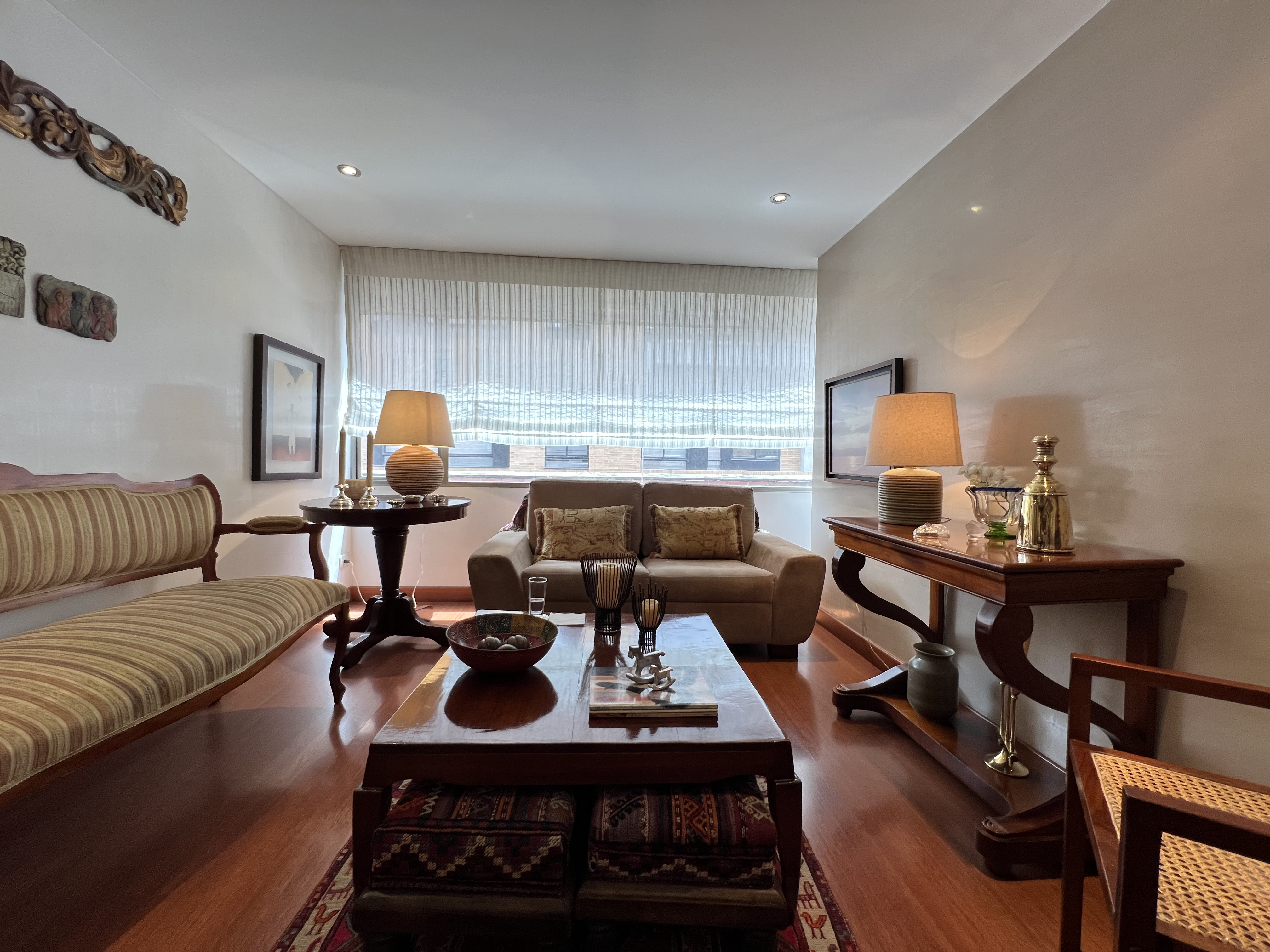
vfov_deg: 89.9
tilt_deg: -2.7
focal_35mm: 13
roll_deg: -0.7
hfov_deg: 106.2
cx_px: 635
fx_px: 477
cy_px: 476
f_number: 1.8
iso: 250
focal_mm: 1.57
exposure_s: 1/120
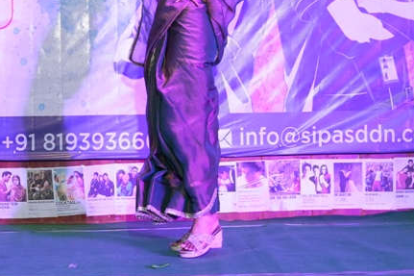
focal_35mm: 128
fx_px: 1471
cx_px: 38
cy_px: 11
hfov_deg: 15.8
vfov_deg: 10.6
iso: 800
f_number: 4
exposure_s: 1/160
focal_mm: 35
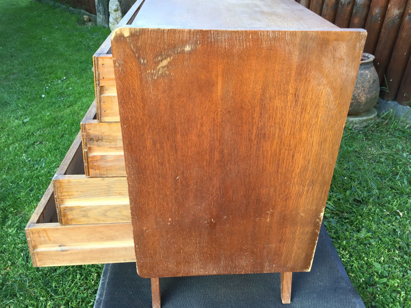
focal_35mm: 29
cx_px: 206
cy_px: 154
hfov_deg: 61.7
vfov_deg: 48.2
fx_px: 344
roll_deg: -1.4
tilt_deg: -32.4
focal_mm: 4.15
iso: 40
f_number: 2.2
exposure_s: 1/50
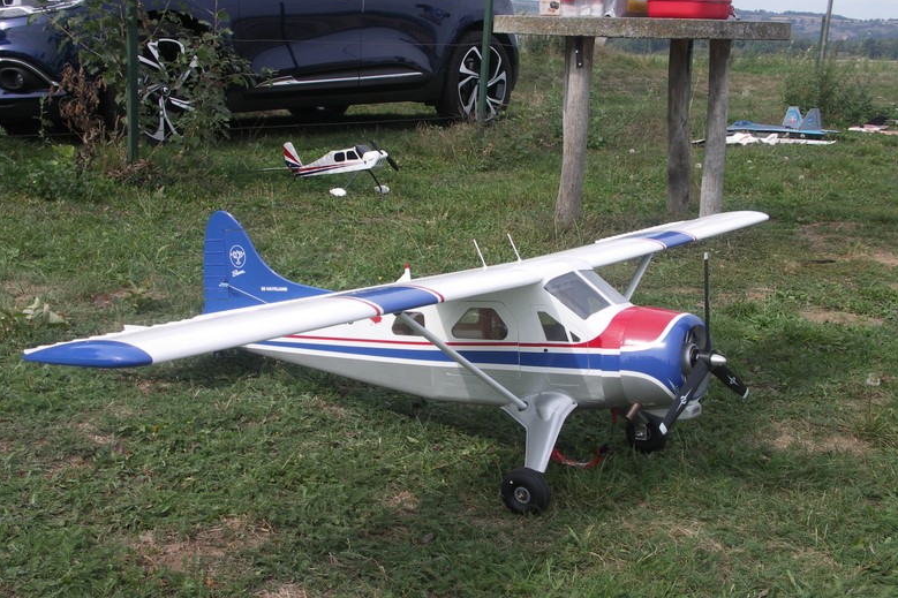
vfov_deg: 28.6
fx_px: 1172
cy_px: 335
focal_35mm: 47
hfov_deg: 41.9
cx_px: 439
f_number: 5.6
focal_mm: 11.4
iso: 50
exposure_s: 1/200
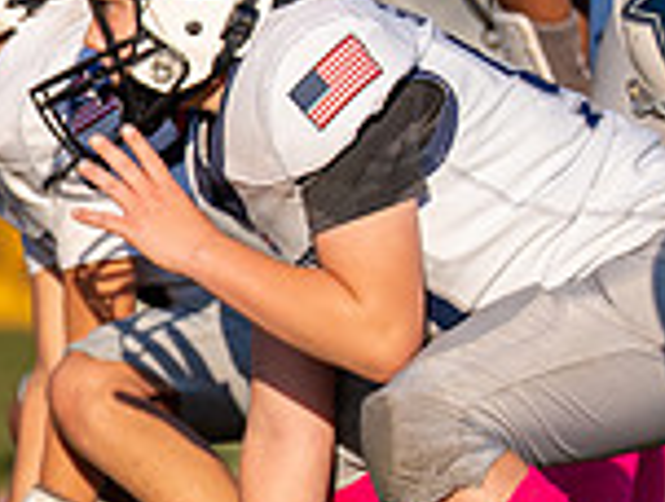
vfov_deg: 1.2
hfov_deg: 1.6
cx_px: -740
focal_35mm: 1212
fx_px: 23339
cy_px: 338
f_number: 2.8
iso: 200
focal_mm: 200
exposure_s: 1/4000
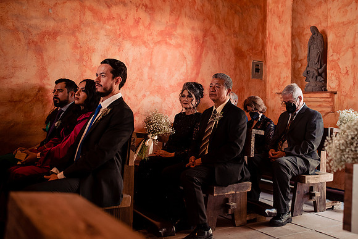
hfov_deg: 45.0
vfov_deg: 31.0
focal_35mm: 43
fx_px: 430
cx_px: 219
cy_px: 94
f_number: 2.8
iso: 1250
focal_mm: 35
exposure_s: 1/100
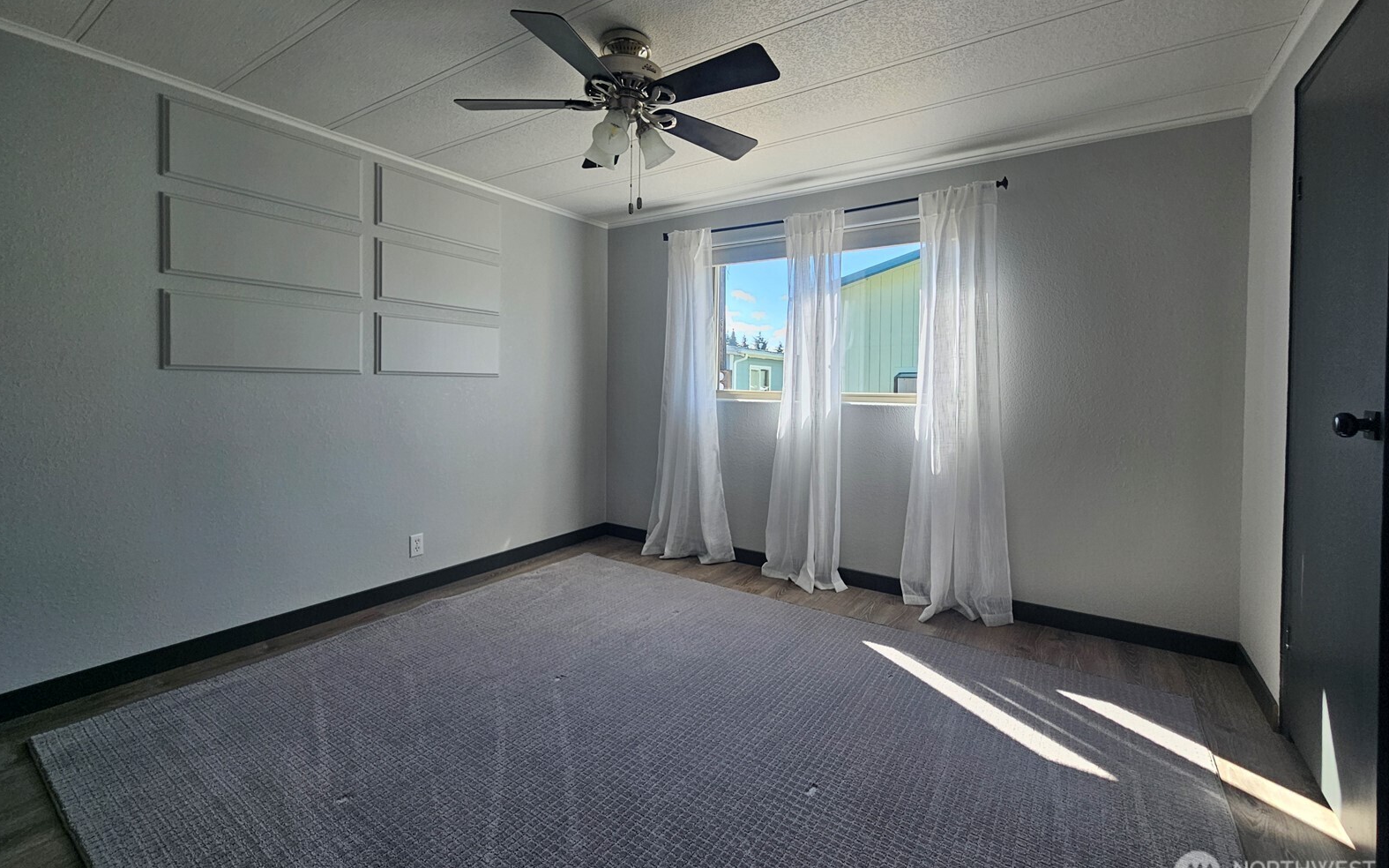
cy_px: 381
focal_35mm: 14
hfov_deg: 105.3
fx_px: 530
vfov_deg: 78.3
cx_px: 697
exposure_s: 1/179
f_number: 2.2
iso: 50
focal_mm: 2.2
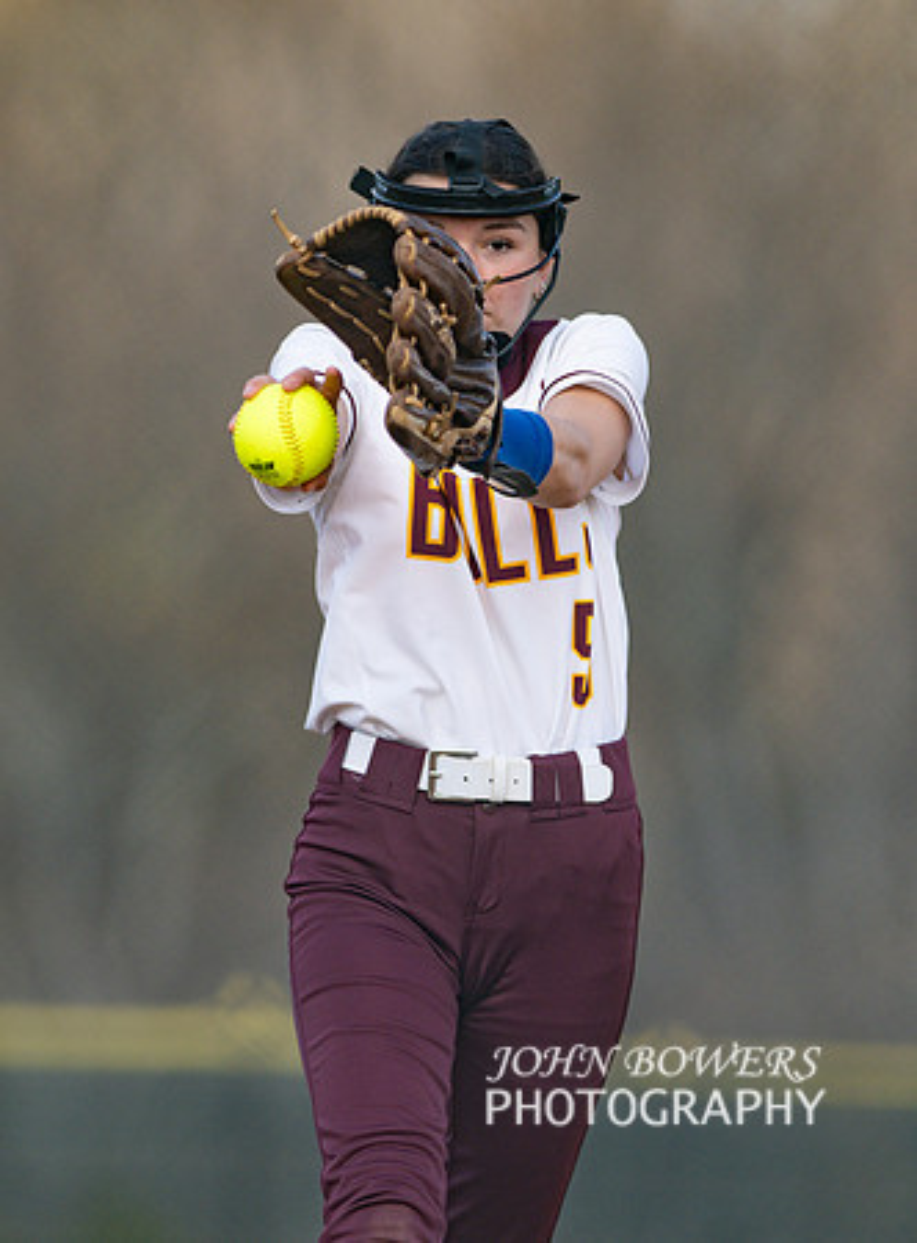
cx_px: 510
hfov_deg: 2.7
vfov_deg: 3.7
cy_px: 602
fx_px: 19114
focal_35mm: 535
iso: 280
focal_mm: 300
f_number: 2.8
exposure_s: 1/3200
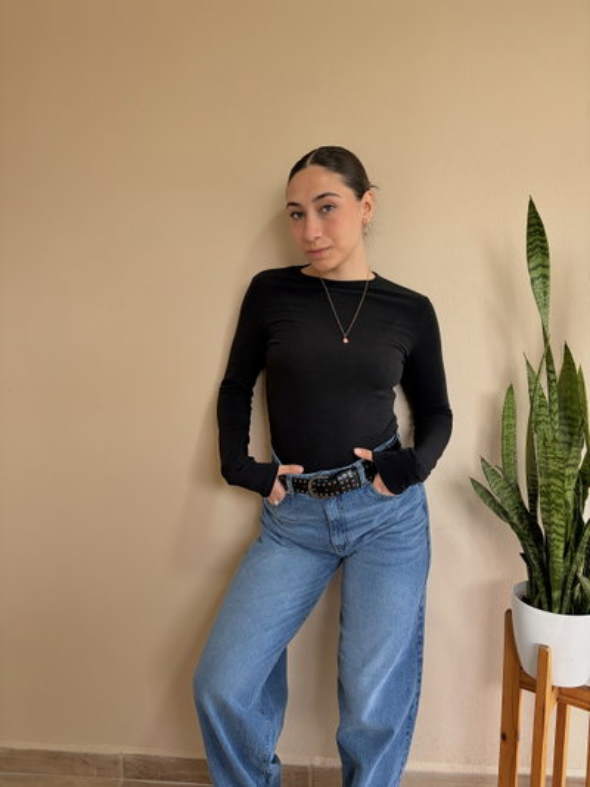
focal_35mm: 26
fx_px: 591
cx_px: 295
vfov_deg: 67.3
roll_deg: +1.2
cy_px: 394
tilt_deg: -9.9
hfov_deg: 53.1
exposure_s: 1/83
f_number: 1.6
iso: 125
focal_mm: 5.96
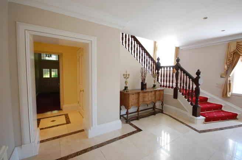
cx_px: 121
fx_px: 101
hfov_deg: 100.5
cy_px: 80
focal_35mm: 15
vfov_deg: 77.1
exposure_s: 1/50
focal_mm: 10
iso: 400
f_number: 4
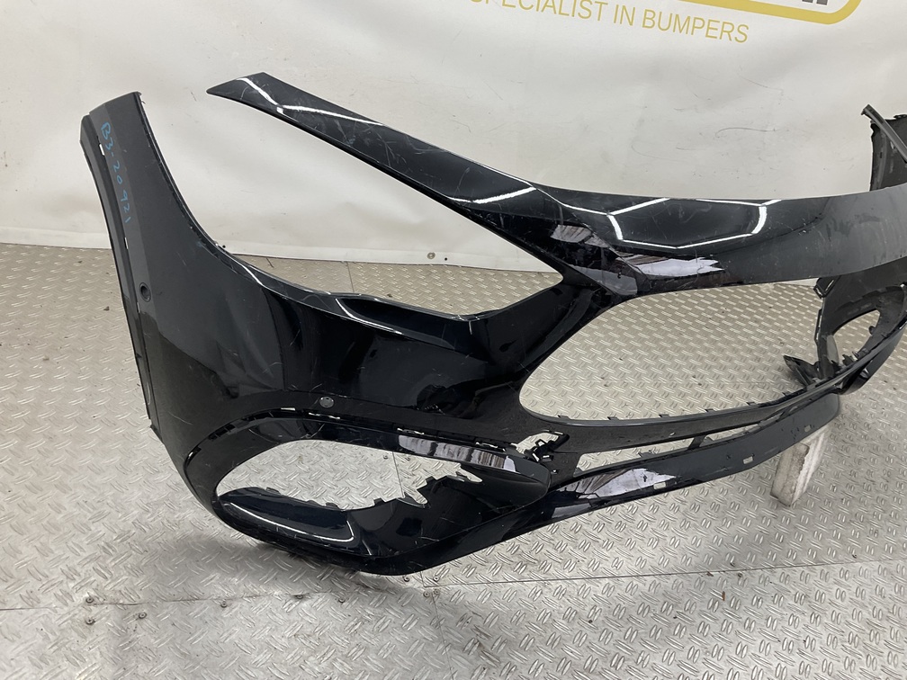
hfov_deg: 61.7
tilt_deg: -29.3
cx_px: 454
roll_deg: -13.8
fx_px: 760
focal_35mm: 29
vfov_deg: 48.2
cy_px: 340
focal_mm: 3
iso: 32
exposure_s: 1/100
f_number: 1.8
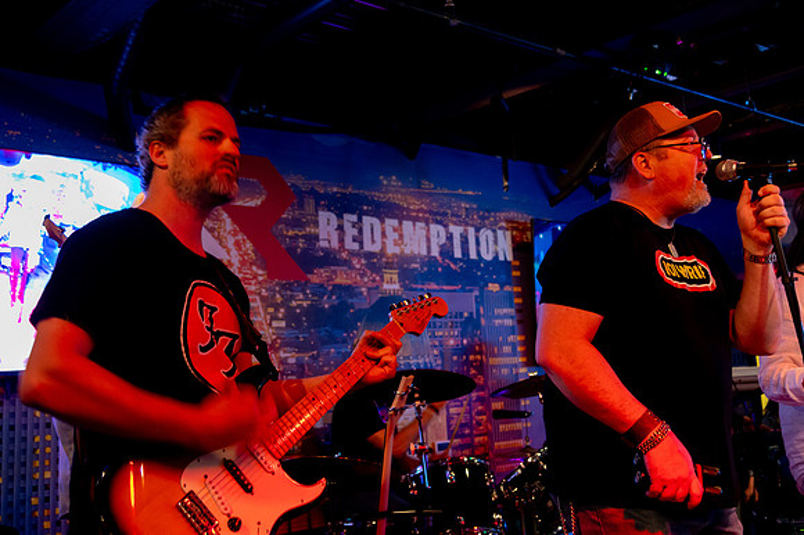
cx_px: 341
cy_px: 227
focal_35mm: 39
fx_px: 875
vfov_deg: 34.0
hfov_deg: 49.2
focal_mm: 34
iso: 5000
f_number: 4
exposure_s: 1/40
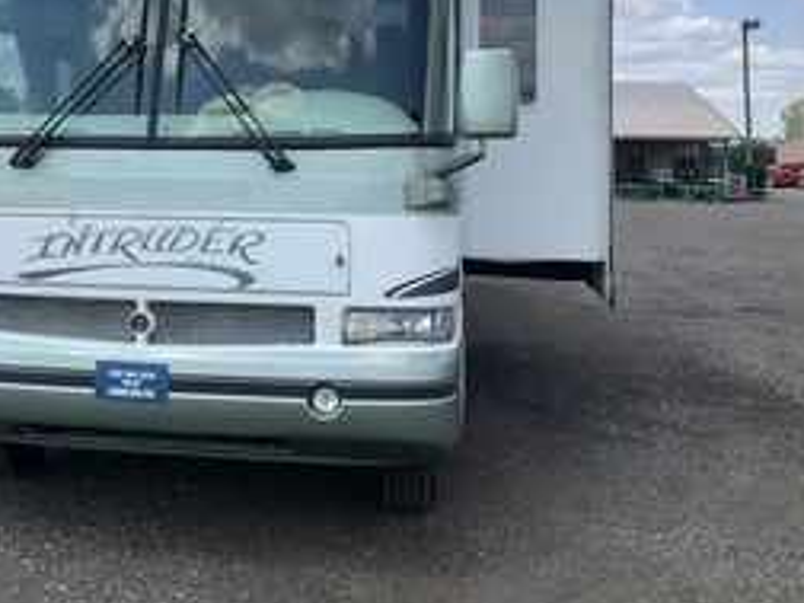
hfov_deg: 40.6
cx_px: 249
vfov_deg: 30.9
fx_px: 1068
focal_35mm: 46
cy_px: 137
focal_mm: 3
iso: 25
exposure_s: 1/1626
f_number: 1.8
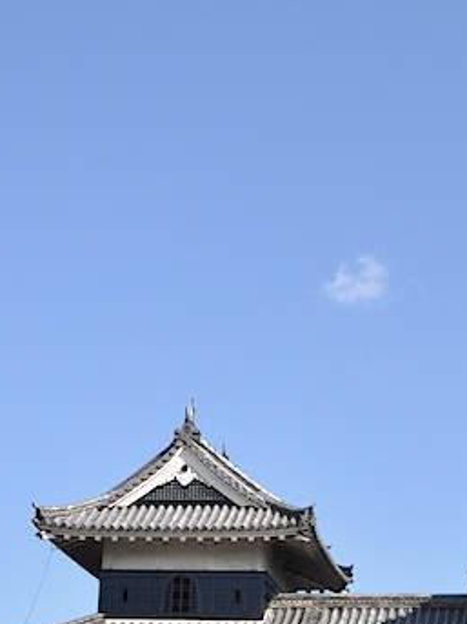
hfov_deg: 12.7
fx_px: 2043
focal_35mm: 114
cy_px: 532
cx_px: 556
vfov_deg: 17.2
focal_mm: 25
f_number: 3.8
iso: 200
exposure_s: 1/2000
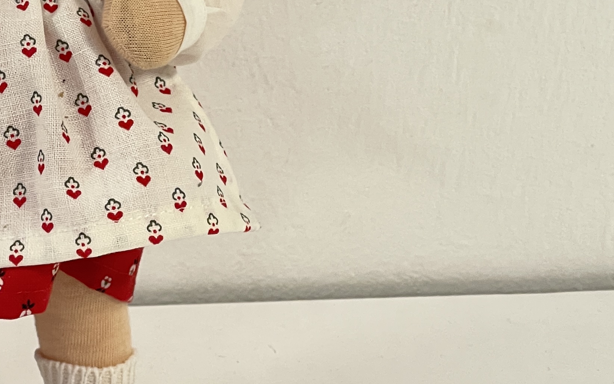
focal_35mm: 166
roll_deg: -0.9
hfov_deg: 12.4
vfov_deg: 7.9
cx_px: -47
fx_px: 2778
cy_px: 43
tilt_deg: -25.9
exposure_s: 1/50
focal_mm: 7.5
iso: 160
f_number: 2.2
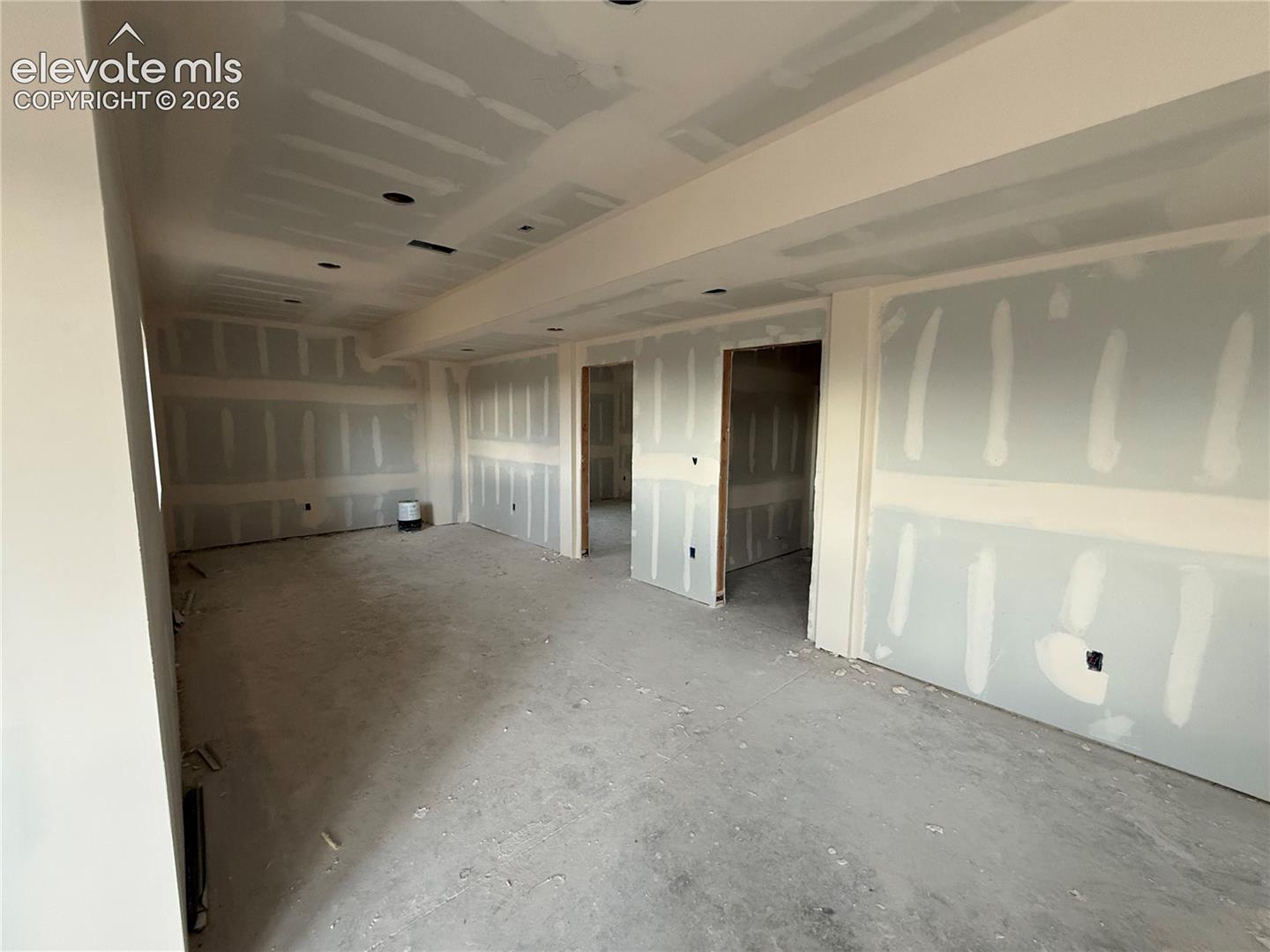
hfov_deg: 102.1
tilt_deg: -5.6
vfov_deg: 85.7
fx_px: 514
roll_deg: -0.6
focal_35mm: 14
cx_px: 635
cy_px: 476
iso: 320
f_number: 2.2
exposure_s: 1/86
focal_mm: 2.22
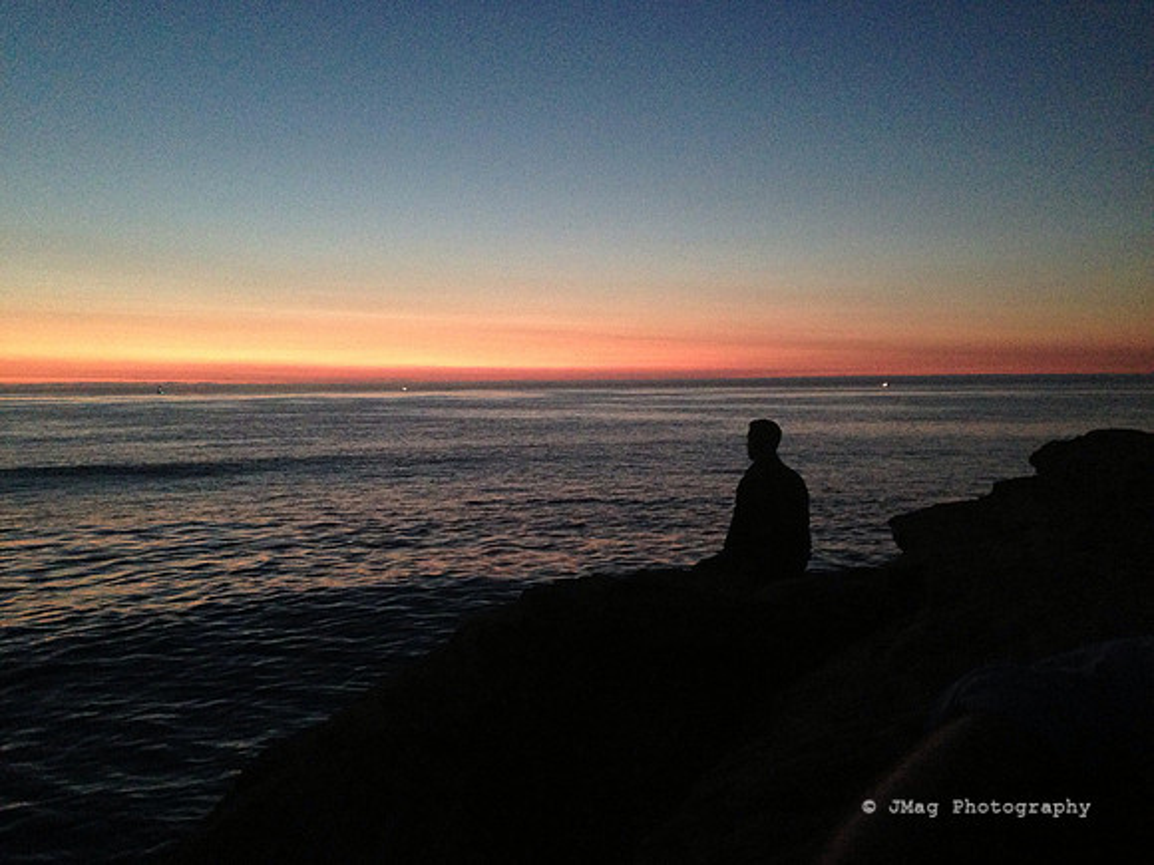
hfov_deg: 55.4
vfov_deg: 42.9
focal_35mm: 33
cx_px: 577
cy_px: 432
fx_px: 1100
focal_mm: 4.13
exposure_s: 1/15
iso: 500
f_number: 2.4
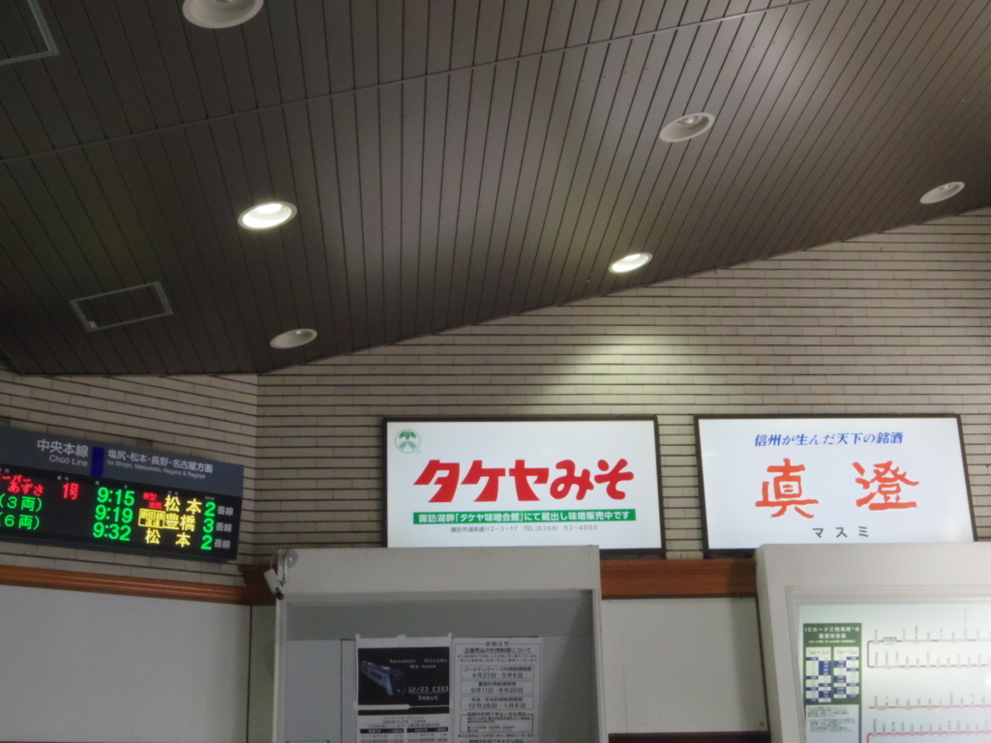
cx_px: 496
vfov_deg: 30.9
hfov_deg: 40.4
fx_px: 1346
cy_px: 372
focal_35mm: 47
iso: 1000
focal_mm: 8.5
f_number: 8
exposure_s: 1/60
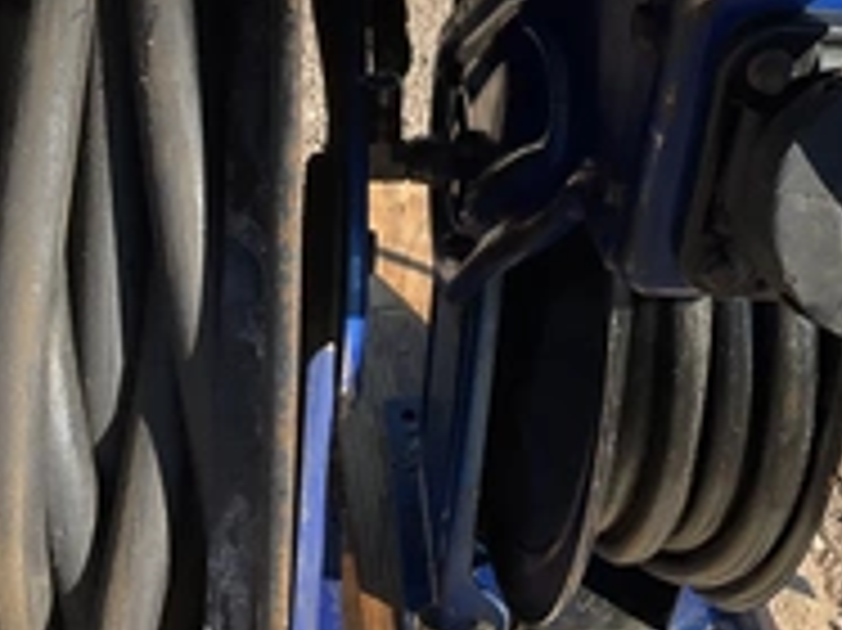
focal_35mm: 62
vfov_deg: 23.4
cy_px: 153
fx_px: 1507
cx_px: 639
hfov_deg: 30.6
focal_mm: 3
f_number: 1.8
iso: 25
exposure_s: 1/842
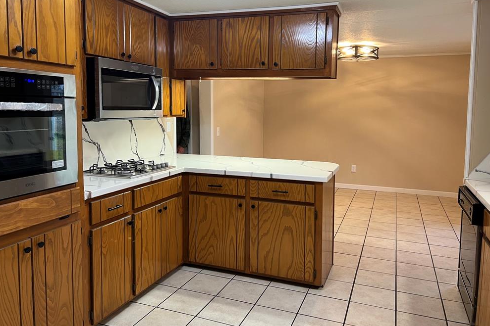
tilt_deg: -4.0
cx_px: 241
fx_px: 381
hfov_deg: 65.5
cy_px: 140
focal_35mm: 28
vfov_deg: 46.3
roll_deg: +0.1
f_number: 1.5
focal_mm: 5.7
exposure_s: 1/60
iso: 100
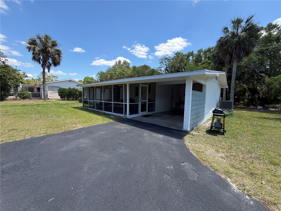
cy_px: 106
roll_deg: -1.7
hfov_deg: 102.1
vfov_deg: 85.7
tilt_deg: -4.6
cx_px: 140
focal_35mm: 14
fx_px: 114
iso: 40
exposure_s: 1/770
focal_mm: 2.22
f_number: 2.2
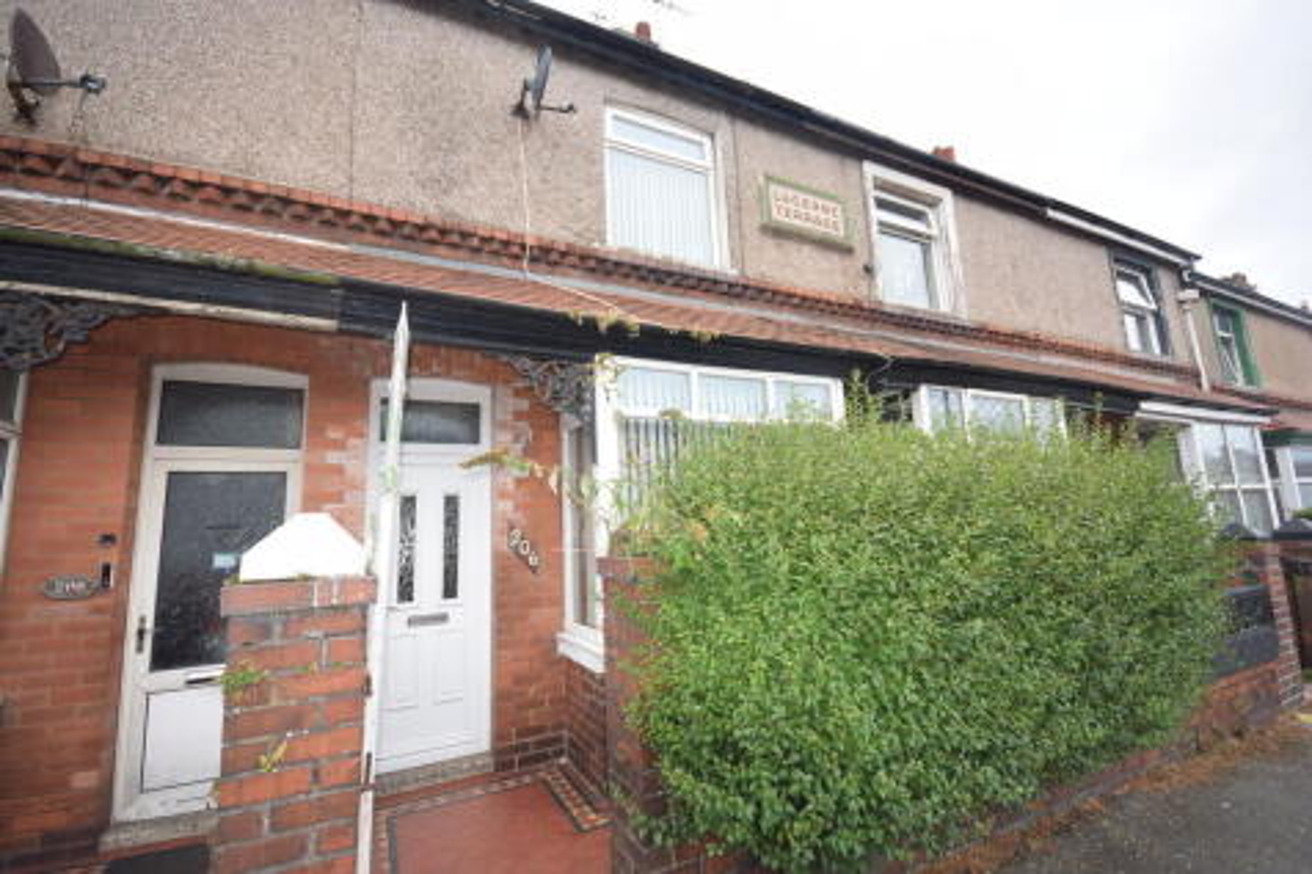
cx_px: 656
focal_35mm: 15
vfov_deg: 77.3
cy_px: 437
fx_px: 546
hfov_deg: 100.4
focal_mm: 10
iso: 125
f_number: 5.6
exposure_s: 1/125
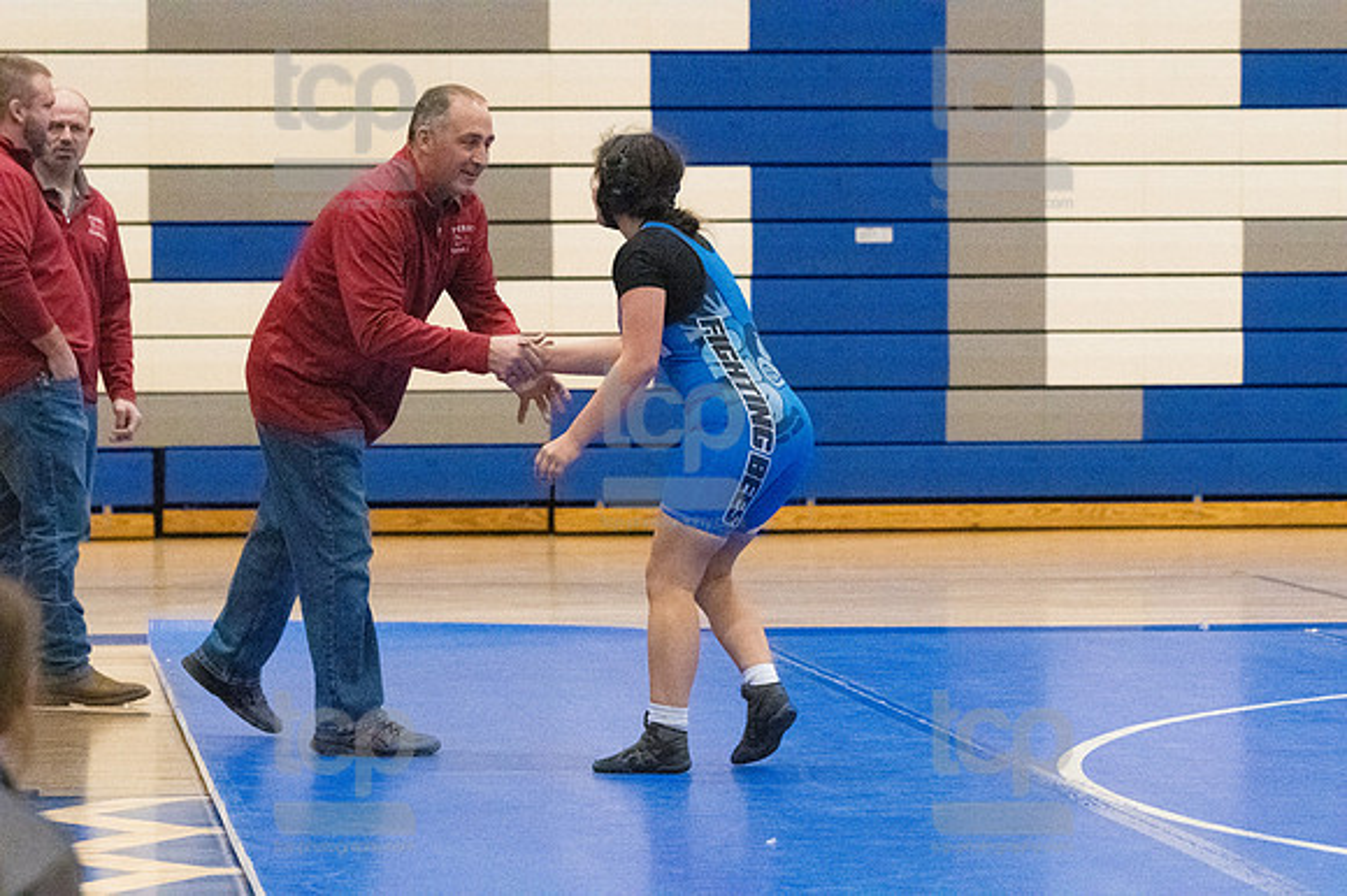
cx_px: 674
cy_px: 448
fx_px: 5871
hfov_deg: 13.1
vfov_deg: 8.7
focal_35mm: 157
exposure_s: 1/1600
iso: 10000
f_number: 4.5
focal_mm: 105
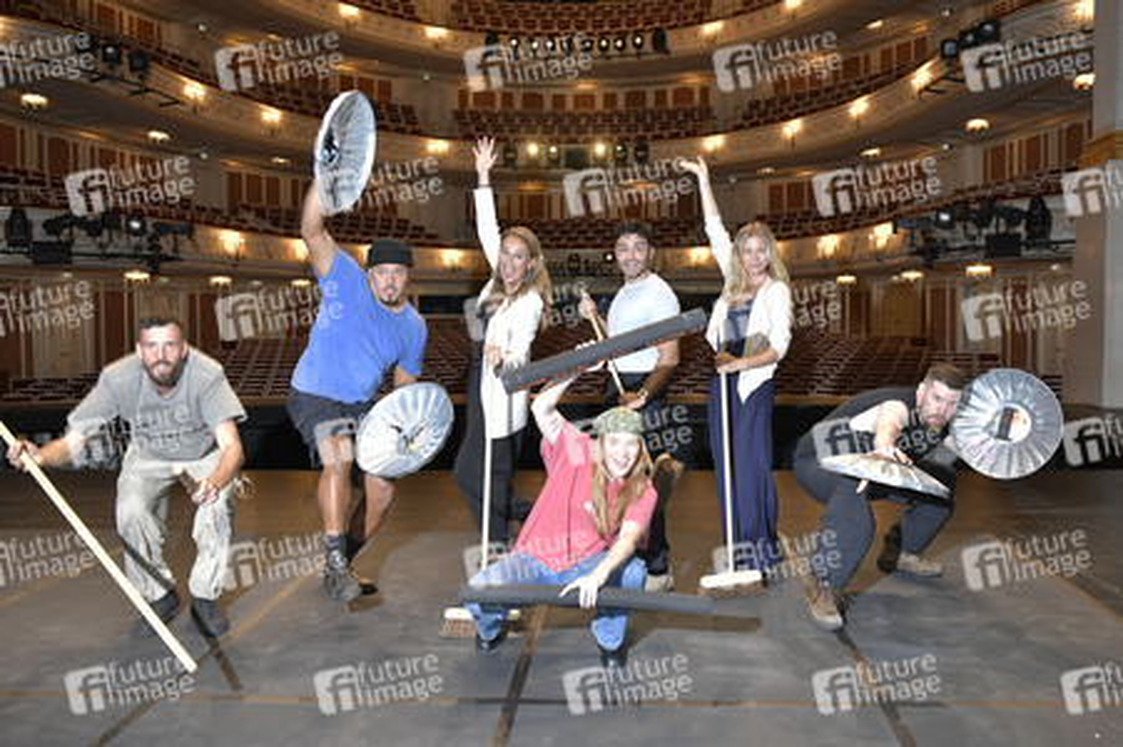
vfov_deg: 44.9
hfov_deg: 63.7
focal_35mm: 29
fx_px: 904
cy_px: 374
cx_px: 562
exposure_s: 1/160
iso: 2000
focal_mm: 29
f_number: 4.5
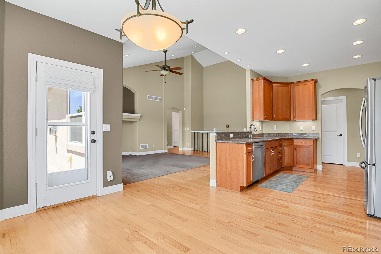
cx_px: 190
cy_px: 127
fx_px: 180
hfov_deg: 93.3
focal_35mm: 17
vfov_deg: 70.4
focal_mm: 17
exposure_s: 1
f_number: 8
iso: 250
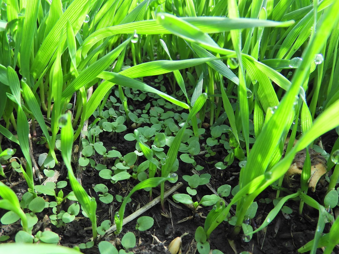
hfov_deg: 61.6
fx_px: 284
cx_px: 156
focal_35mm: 29
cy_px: 130
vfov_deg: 48.2
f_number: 3.3
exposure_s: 1/160
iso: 100
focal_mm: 4.3
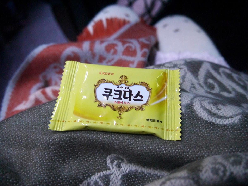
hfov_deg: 63.4
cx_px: 124
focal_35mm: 28
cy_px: 93
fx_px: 201
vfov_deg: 49.7
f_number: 3.5
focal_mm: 14
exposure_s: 1/30
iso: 1600
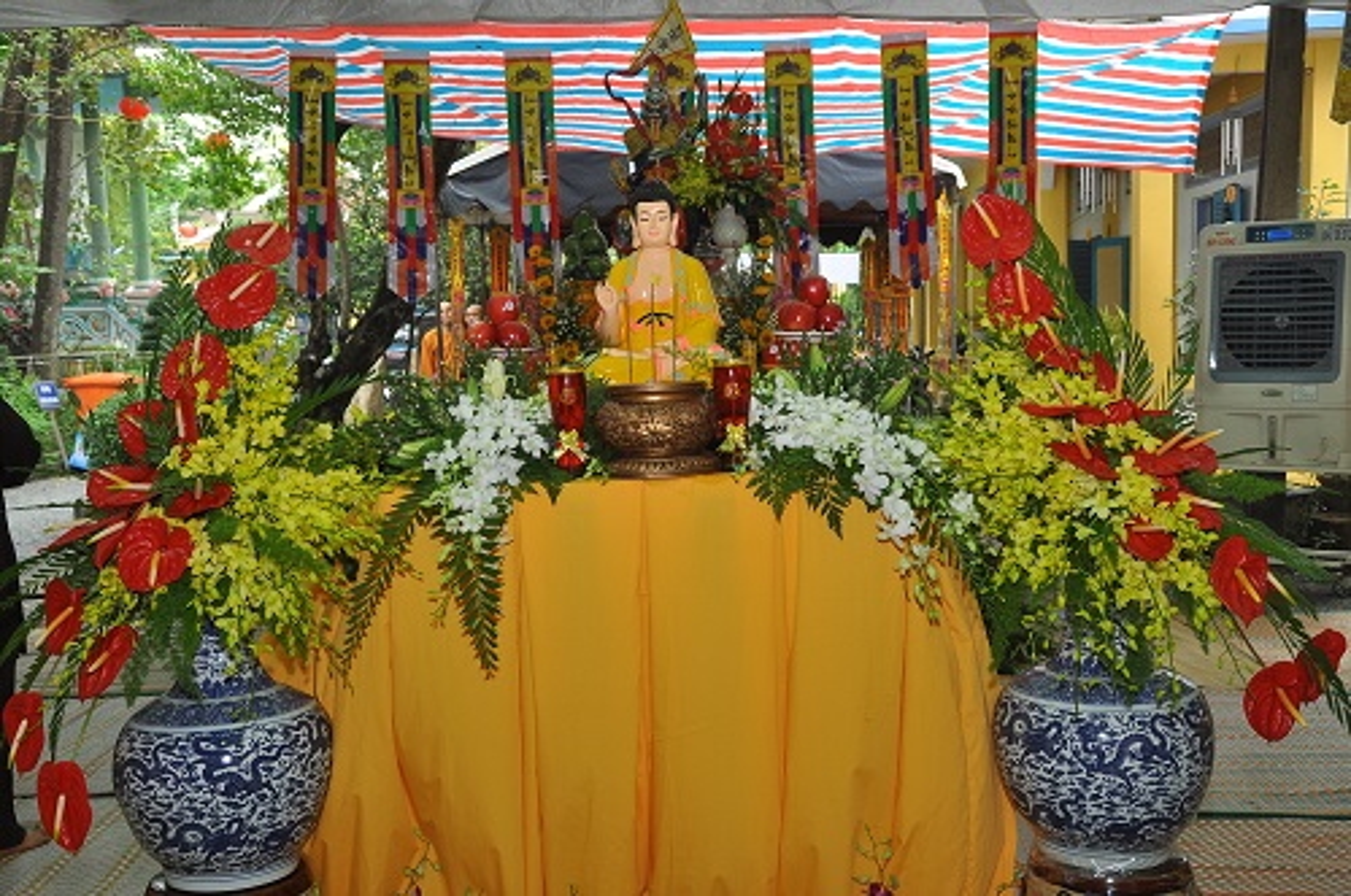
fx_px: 1687
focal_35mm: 45
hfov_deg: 43.7
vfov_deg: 29.8
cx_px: 676
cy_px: 448
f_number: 7.1
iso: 320
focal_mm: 30
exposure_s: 1/60
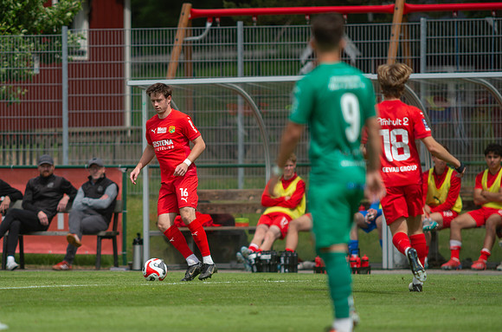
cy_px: 170
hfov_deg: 3.7
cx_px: 168
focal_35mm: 561
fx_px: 7795
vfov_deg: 2.4
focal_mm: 420
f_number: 4
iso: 200
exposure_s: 1/1600
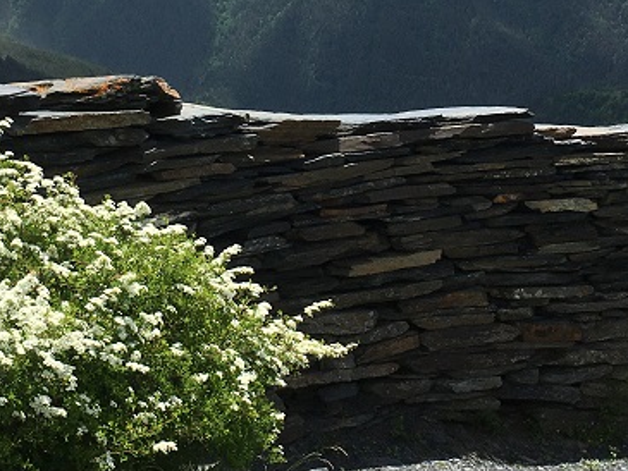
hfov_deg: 24.4
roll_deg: +2.3
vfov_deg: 18.2
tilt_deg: -4.9
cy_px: 65
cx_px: 244
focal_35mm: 80
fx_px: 1452
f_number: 2.2
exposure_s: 1/2198
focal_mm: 4.15
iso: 25
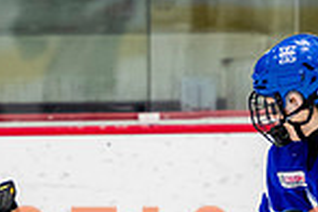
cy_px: 261
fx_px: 9115
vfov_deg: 1.3
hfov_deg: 2.0
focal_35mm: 1032
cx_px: 273
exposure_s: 1/800
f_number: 3.2
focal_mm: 185
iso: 1600
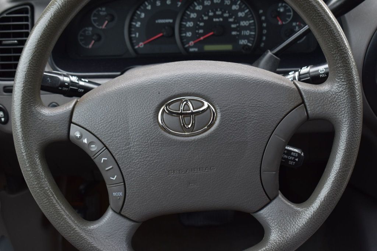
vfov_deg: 22.6
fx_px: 628
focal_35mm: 60
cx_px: 188
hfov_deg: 33.4
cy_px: 126
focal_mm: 40
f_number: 7.1
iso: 400
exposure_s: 1/40
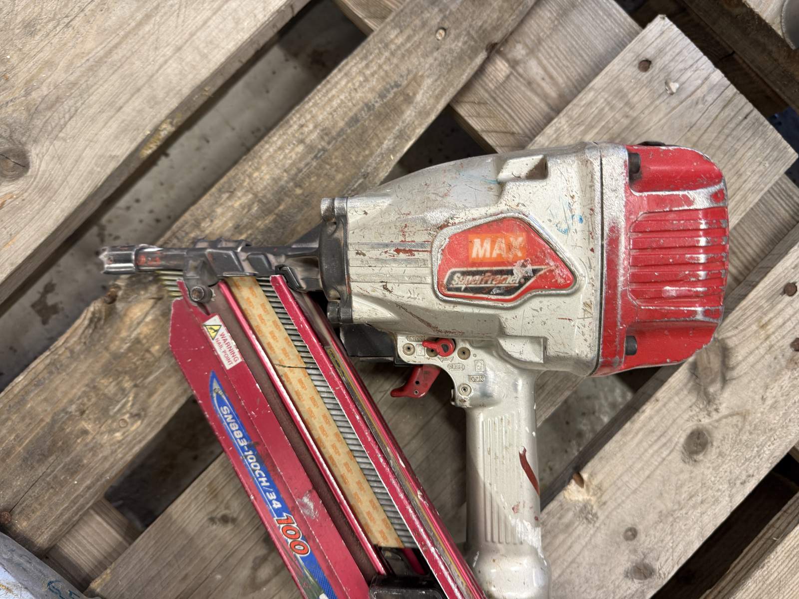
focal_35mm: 24
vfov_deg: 56.8
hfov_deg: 71.6
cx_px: 400
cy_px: 300
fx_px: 554
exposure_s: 1/50
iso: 125
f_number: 1.78
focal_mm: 6.76
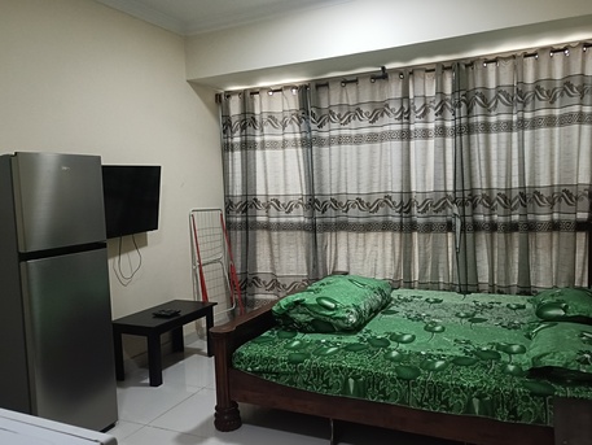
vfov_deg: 48.2
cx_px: 296
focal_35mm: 29
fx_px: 496
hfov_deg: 61.6
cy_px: 222
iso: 5046
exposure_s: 1/99.9
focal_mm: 4.7
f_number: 1.7
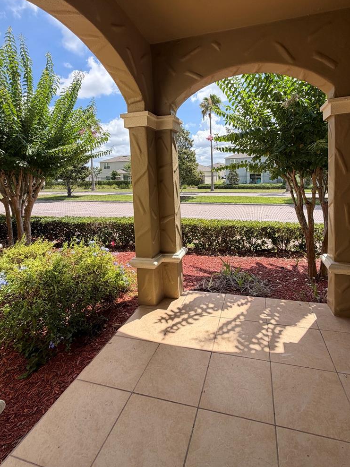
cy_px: 188
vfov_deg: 89.9
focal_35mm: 17
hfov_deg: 74.4
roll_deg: +1.3
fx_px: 229
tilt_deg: -2.0
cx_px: 196
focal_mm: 2.22
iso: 40
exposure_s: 1/770
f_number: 2.2
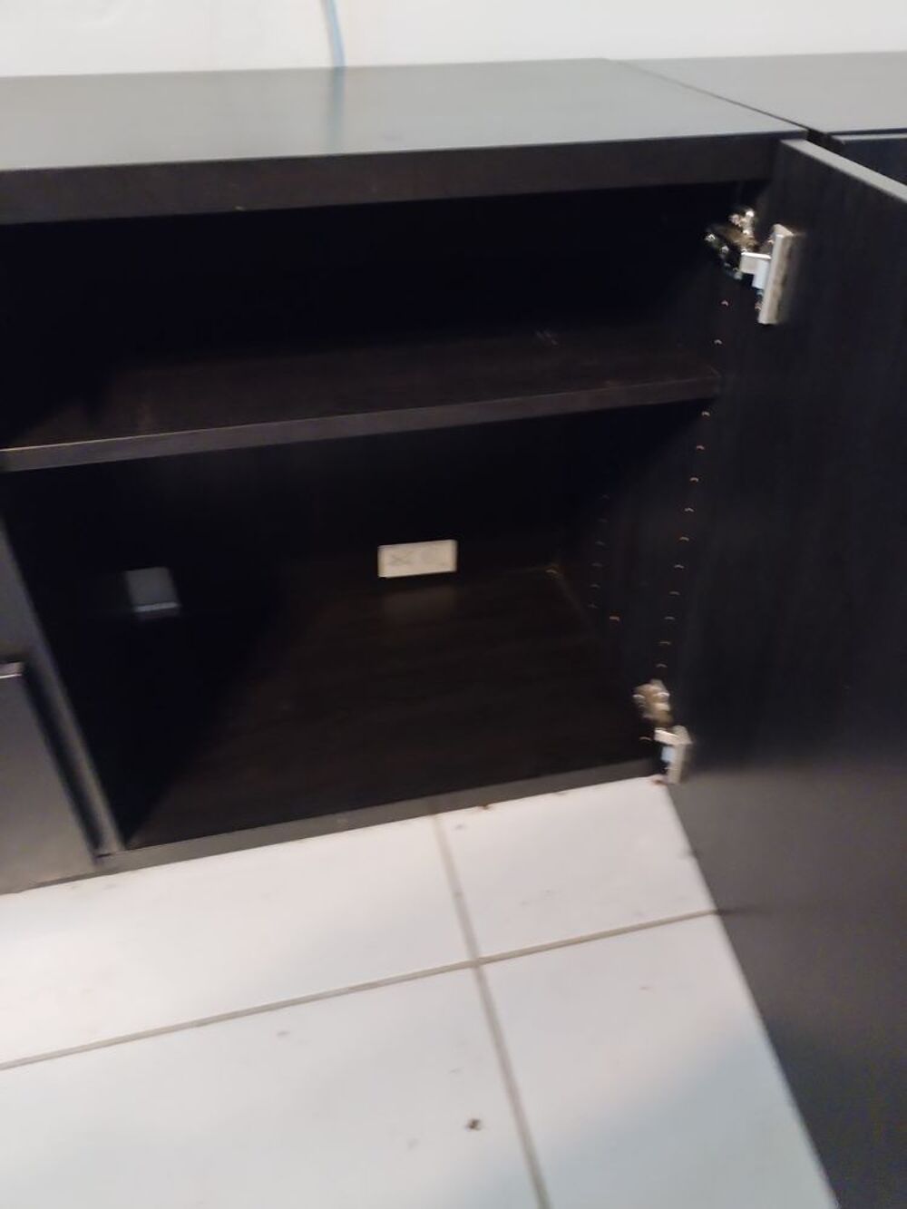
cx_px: 454
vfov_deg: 61.7
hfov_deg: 48.2
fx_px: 1013
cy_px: 604
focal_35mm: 29
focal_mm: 4.75
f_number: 1.8
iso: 1200
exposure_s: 1/20
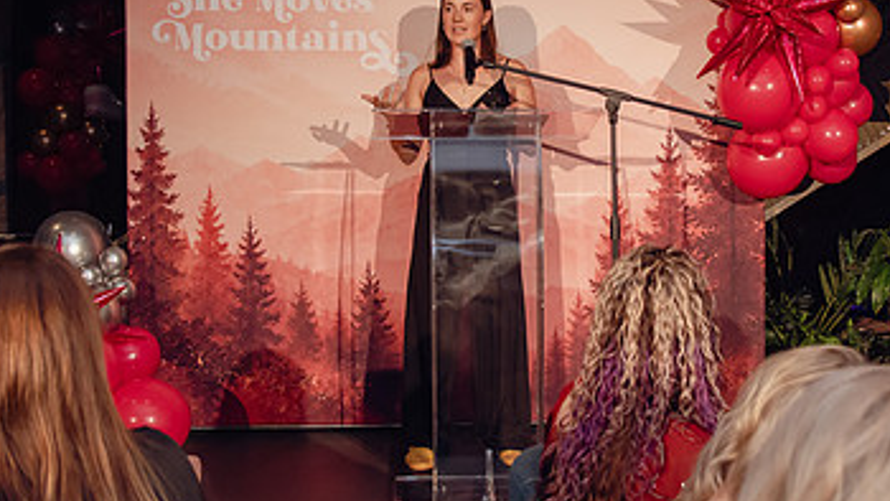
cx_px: 539
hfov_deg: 41.9
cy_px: 164
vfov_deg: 24.3
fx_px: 1157
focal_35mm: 49
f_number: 4
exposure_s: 1/320
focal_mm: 24
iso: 3200
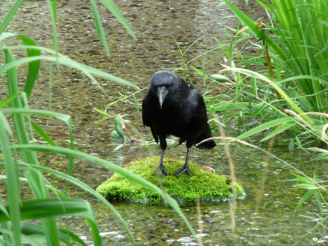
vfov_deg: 3.7
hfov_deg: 5.0
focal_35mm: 399
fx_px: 3781
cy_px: 123
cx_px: 164
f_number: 4.9
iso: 800
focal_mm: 49.2
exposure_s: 1/125
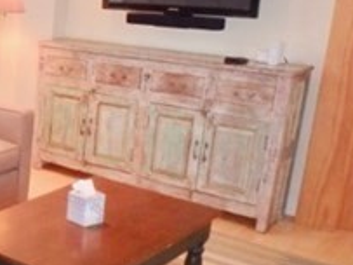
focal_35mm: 62
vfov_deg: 23.6
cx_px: -109
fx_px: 632
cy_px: 162
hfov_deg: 26.4
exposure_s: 1/30
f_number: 3.5
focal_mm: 3.7
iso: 320
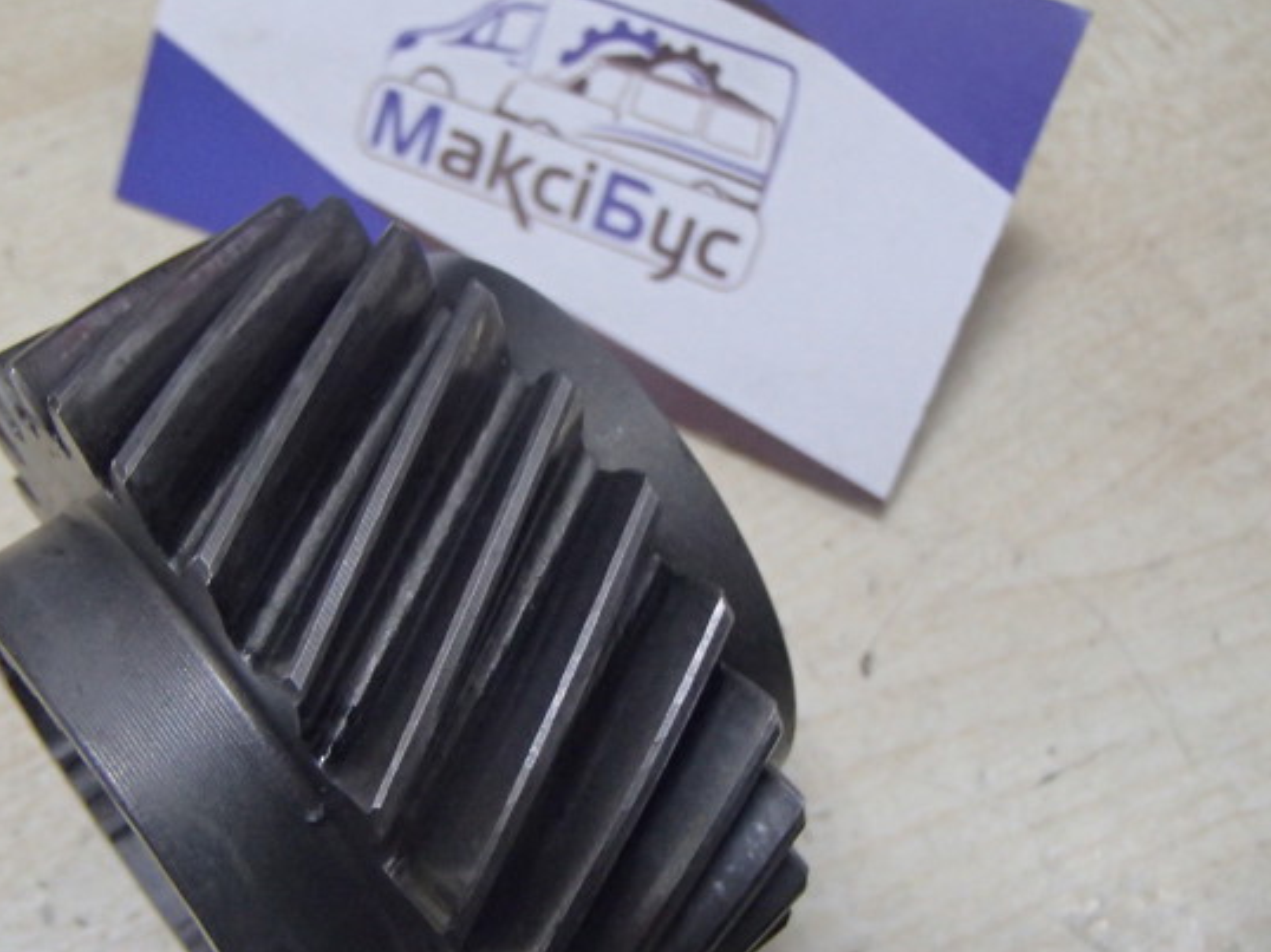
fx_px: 1615
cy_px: 519
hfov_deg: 42.8
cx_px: 517
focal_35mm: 44
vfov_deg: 32.8
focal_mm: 6.64
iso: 800
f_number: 4.7
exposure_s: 1/50
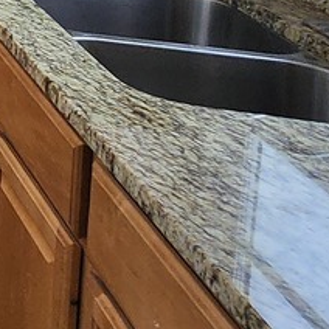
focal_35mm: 78
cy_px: -247
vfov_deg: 18.1
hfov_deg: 12.3
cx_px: -605
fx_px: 839
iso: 200
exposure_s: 1/60
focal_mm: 2.2
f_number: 2.2
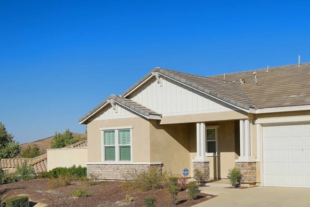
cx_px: 258
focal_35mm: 51
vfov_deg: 26.2
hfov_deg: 37.2
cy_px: 151
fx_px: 439
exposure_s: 1/1600
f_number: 7.1
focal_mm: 19.1
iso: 320
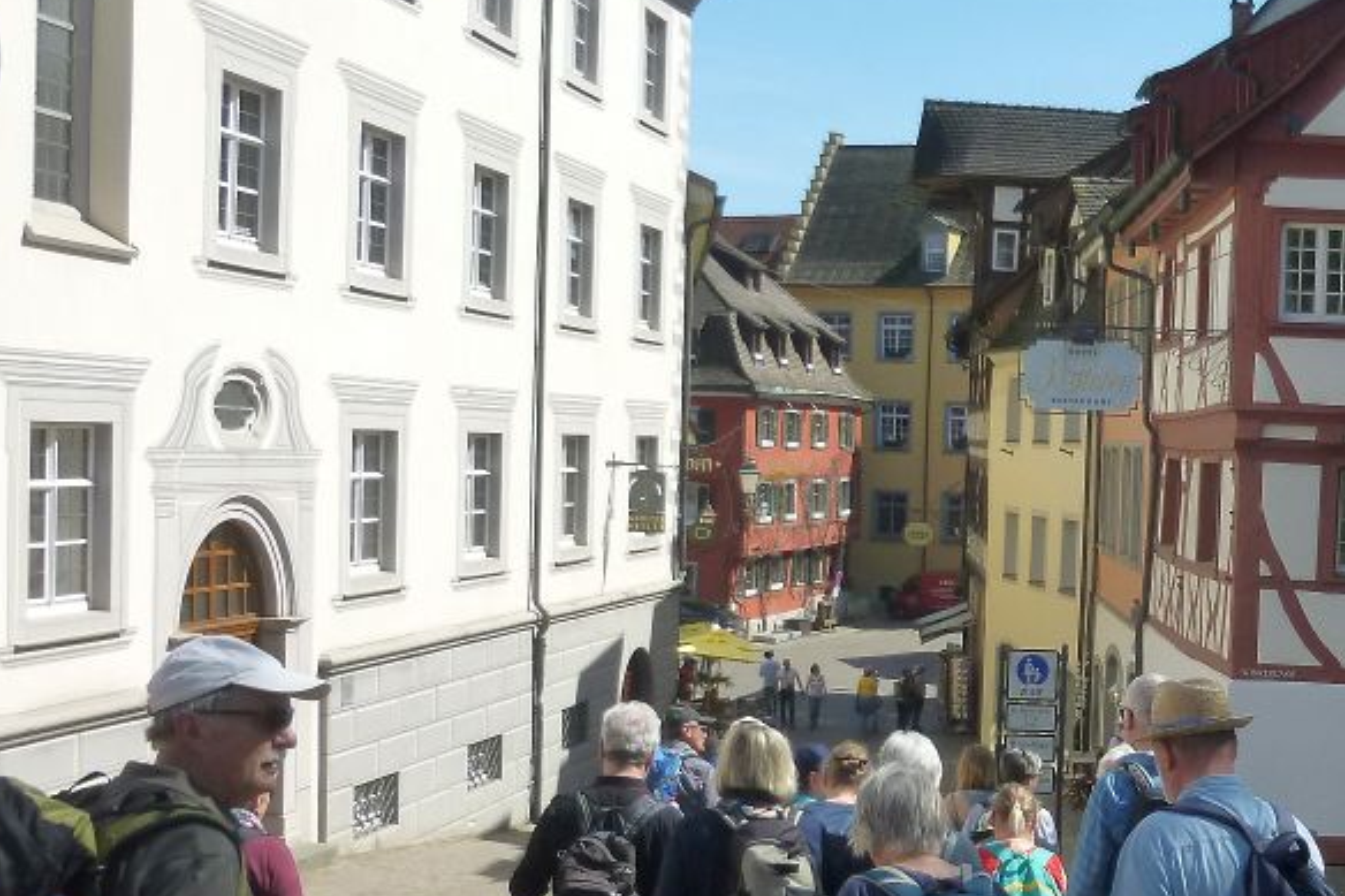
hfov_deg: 33.7
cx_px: 1142
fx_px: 2129
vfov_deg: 23.7
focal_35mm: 57
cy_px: 555
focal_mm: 4.5
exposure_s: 1/800
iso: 160
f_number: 3.1
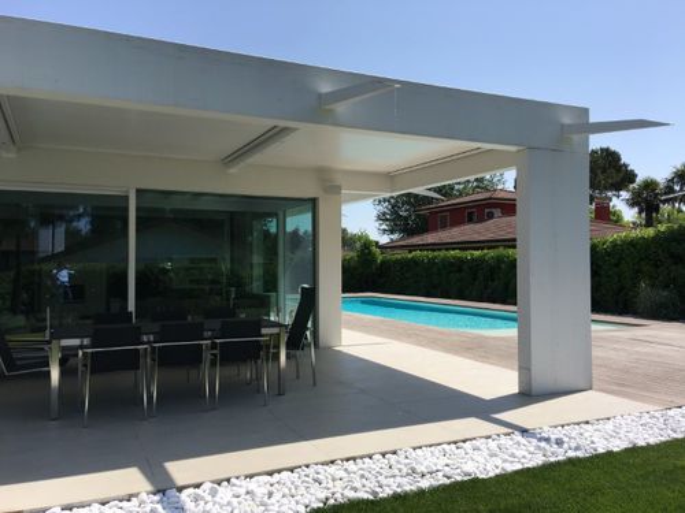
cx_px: 342
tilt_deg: +1.7
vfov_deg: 48.2
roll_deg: +0.0
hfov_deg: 61.7
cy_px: 256
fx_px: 574
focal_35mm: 29
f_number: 2.2
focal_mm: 4.15
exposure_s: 1/2198
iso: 25
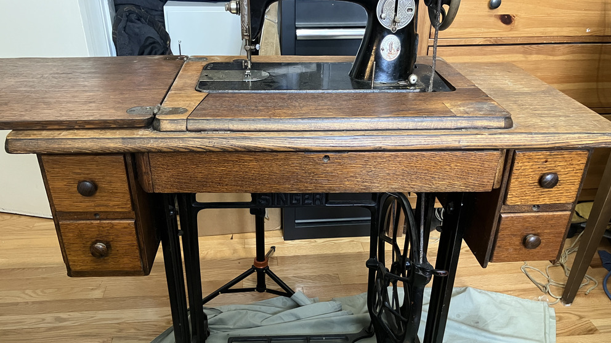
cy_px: 221
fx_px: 502
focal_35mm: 31
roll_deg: -0.9
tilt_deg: -29.0
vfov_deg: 37.5
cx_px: 306
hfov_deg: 62.6
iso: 320
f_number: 1.8
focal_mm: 3.99
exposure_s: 1/42
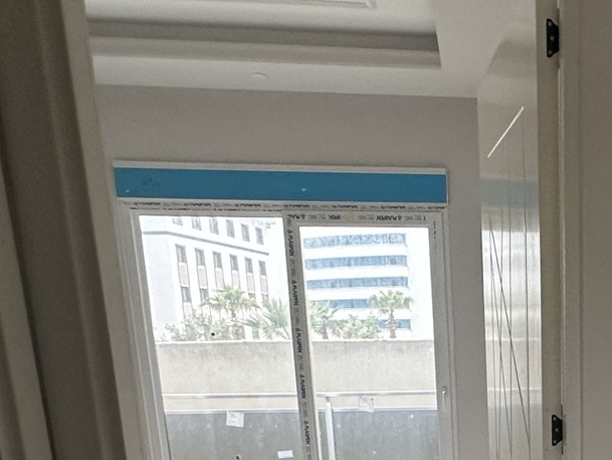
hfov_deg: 37.6
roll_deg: +1.1
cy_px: 533
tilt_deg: -13.4
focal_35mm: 46
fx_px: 813
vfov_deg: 28.1
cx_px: 587
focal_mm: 2.22
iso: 160
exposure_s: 1/99
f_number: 2.2
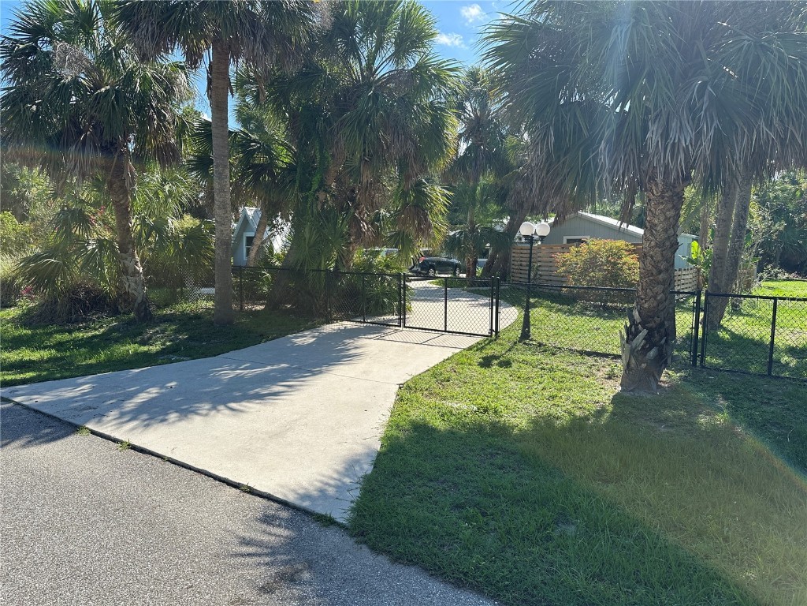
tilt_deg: -4.9
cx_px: 404
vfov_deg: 56.8
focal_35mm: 24
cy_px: 303
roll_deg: -1.1
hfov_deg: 71.6
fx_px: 560
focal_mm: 6.86
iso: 80
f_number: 1.78
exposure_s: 1/2732
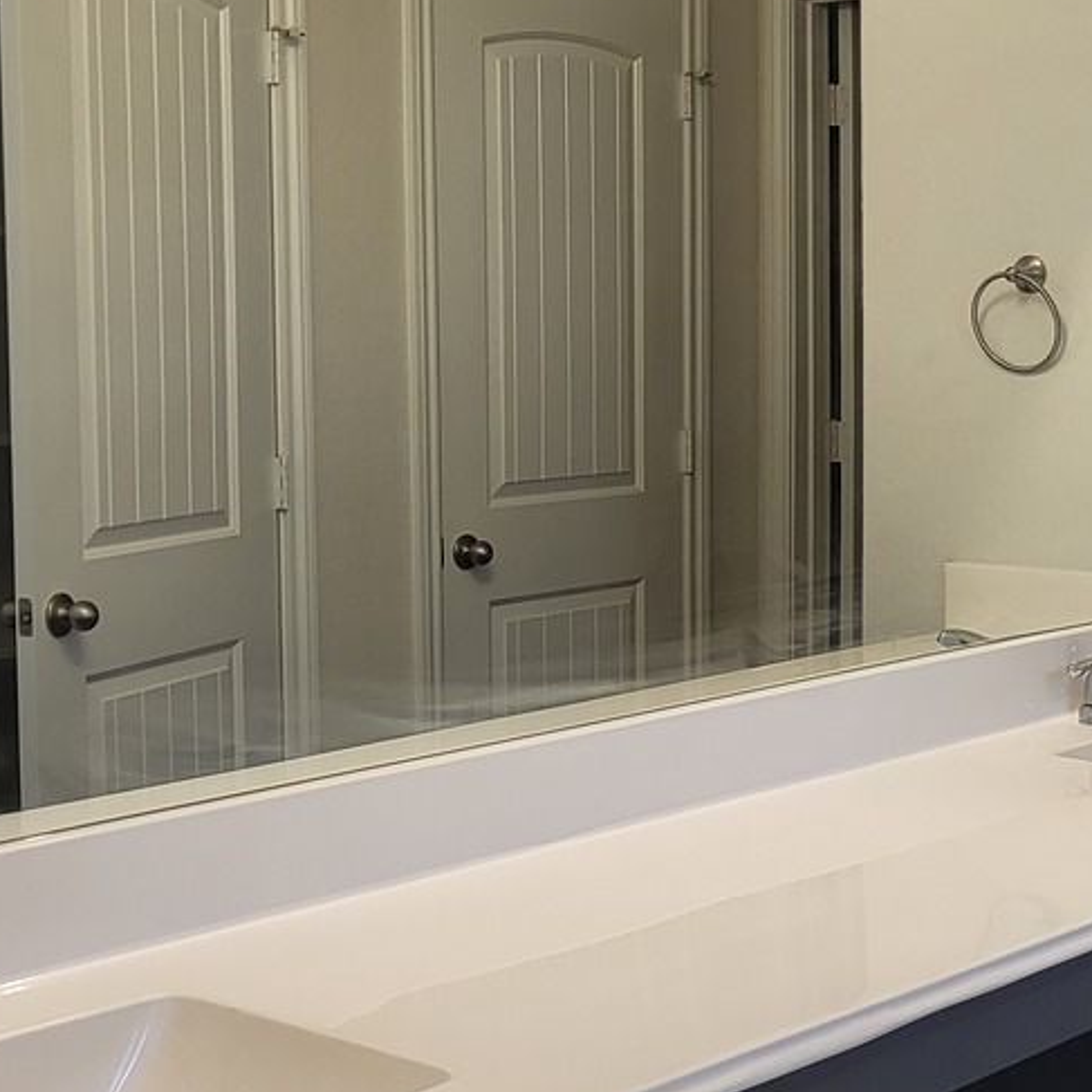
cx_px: 756
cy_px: 457
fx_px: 2427
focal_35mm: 68
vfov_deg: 25.3
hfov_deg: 25.2
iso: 160
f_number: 1.8
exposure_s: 1/120
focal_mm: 5.4
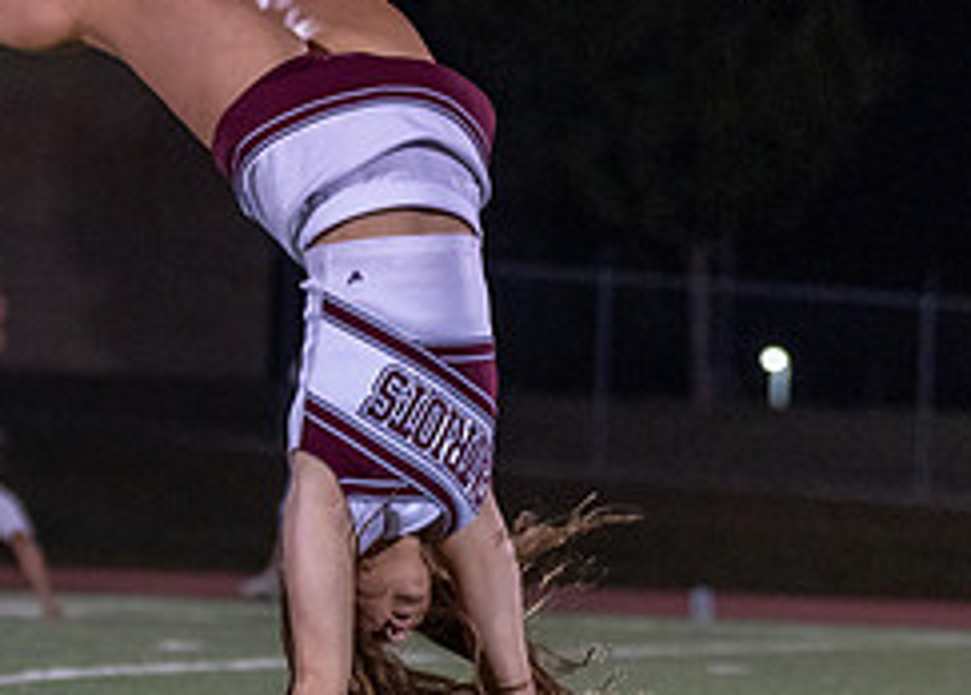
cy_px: 231
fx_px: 8197
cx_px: 415
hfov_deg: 6.8
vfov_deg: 4.9
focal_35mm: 297
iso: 2000
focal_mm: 88
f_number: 2.8
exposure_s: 1/1000
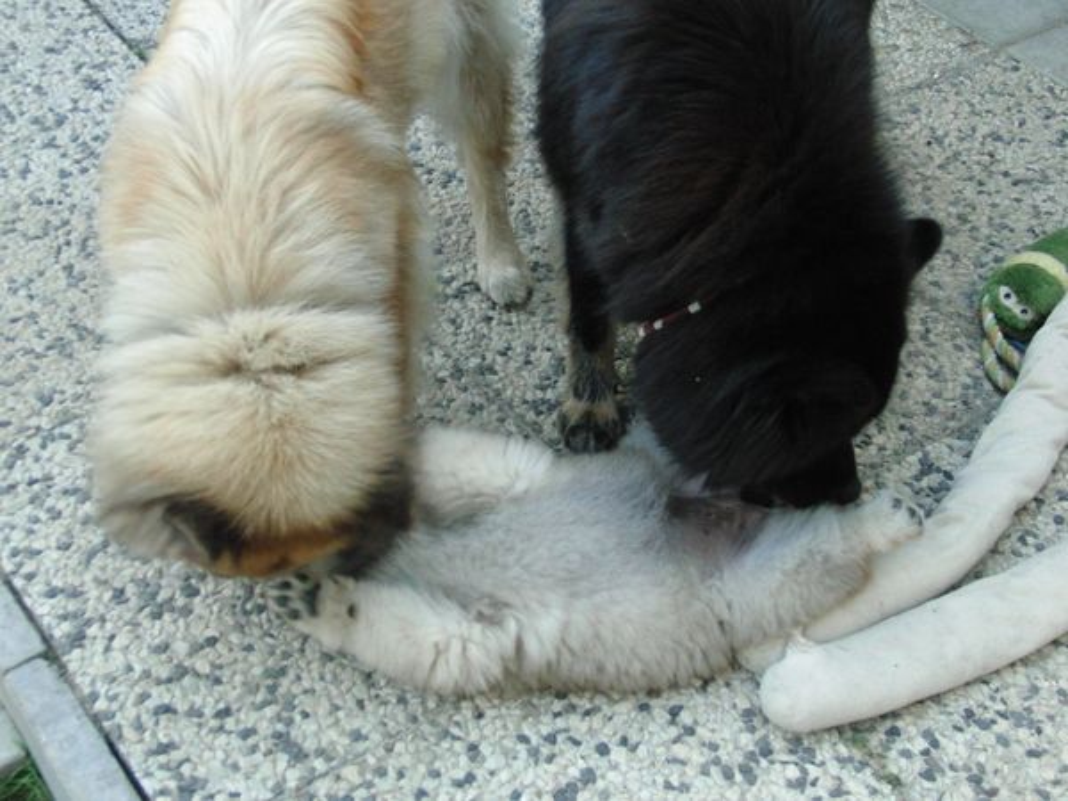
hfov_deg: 37.5
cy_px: 400
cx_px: 534
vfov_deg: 28.6
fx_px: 1573
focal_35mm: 51
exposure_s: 1/80
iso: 400
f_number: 3.8
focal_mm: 8.86
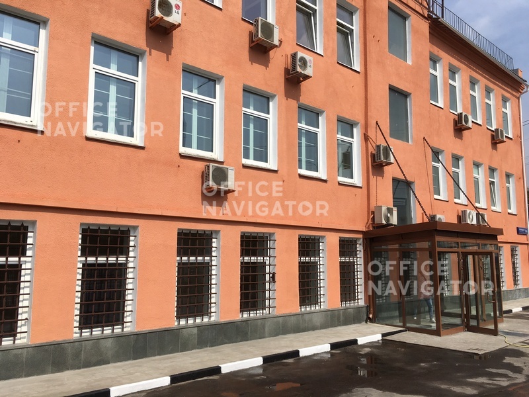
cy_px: 198
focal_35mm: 29
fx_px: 443
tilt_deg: +8.0
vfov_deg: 48.2
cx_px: 264
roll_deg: +0.0
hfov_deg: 61.7
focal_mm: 4.15
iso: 25
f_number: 2.2
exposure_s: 1/2747
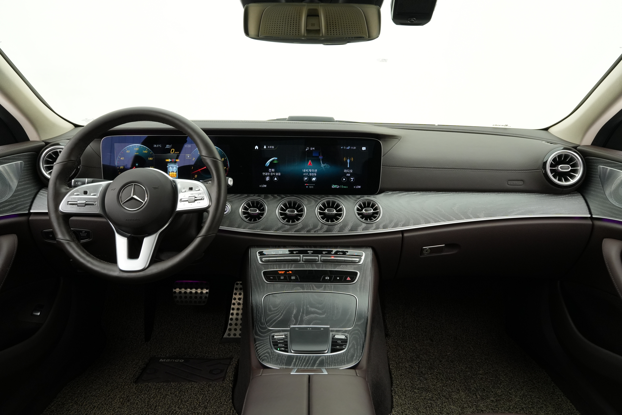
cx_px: 311
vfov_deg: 47.9
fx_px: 466
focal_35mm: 27
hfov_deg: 67.4
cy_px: 208
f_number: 7.1
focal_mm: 18
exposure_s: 1/30
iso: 1000
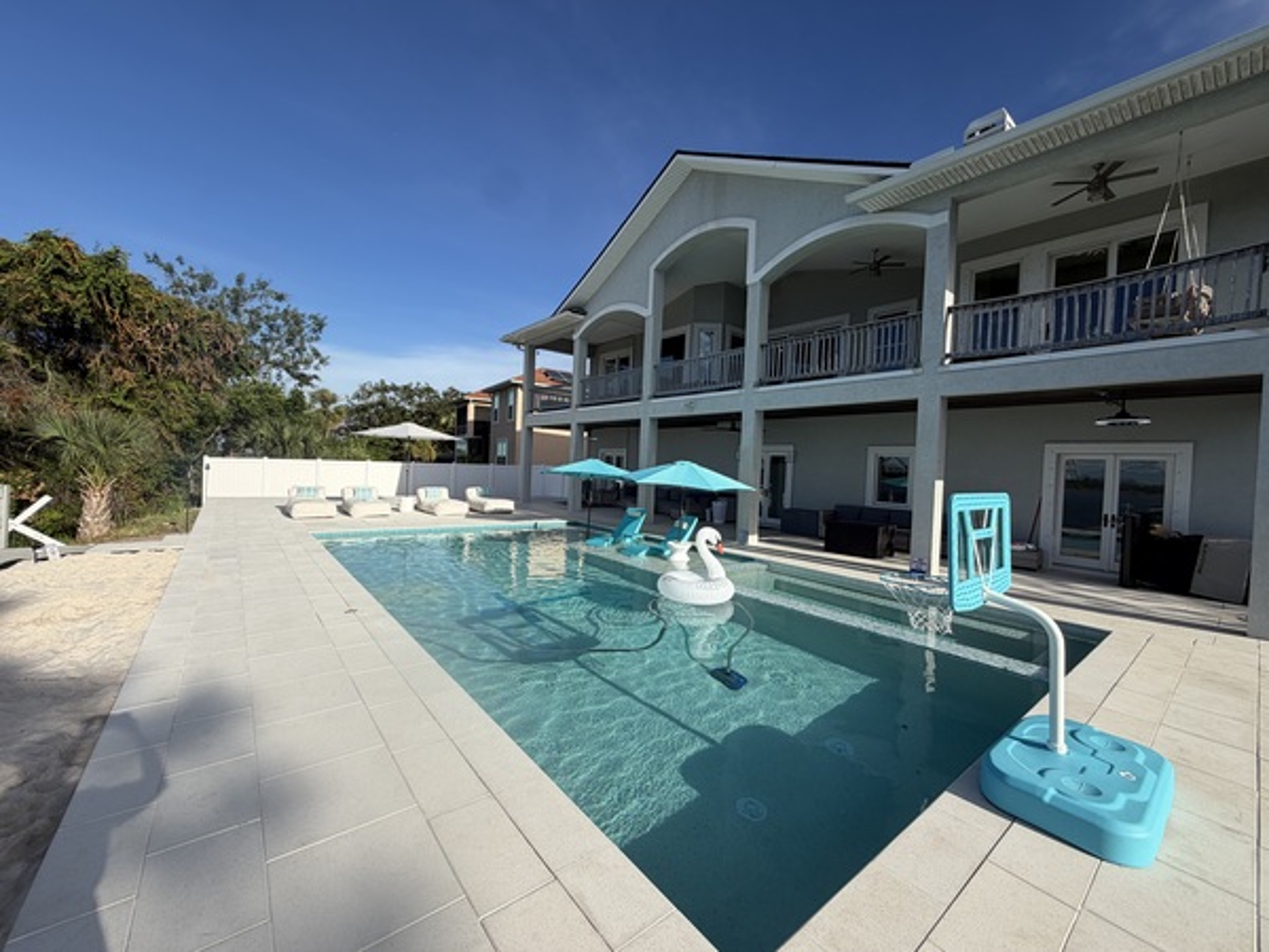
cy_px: 476
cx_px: 634
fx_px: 513
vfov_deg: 85.7
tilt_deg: -1.6
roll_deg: -1.8
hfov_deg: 102.1
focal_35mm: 14
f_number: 2.2
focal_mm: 2.22
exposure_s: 1/789
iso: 20
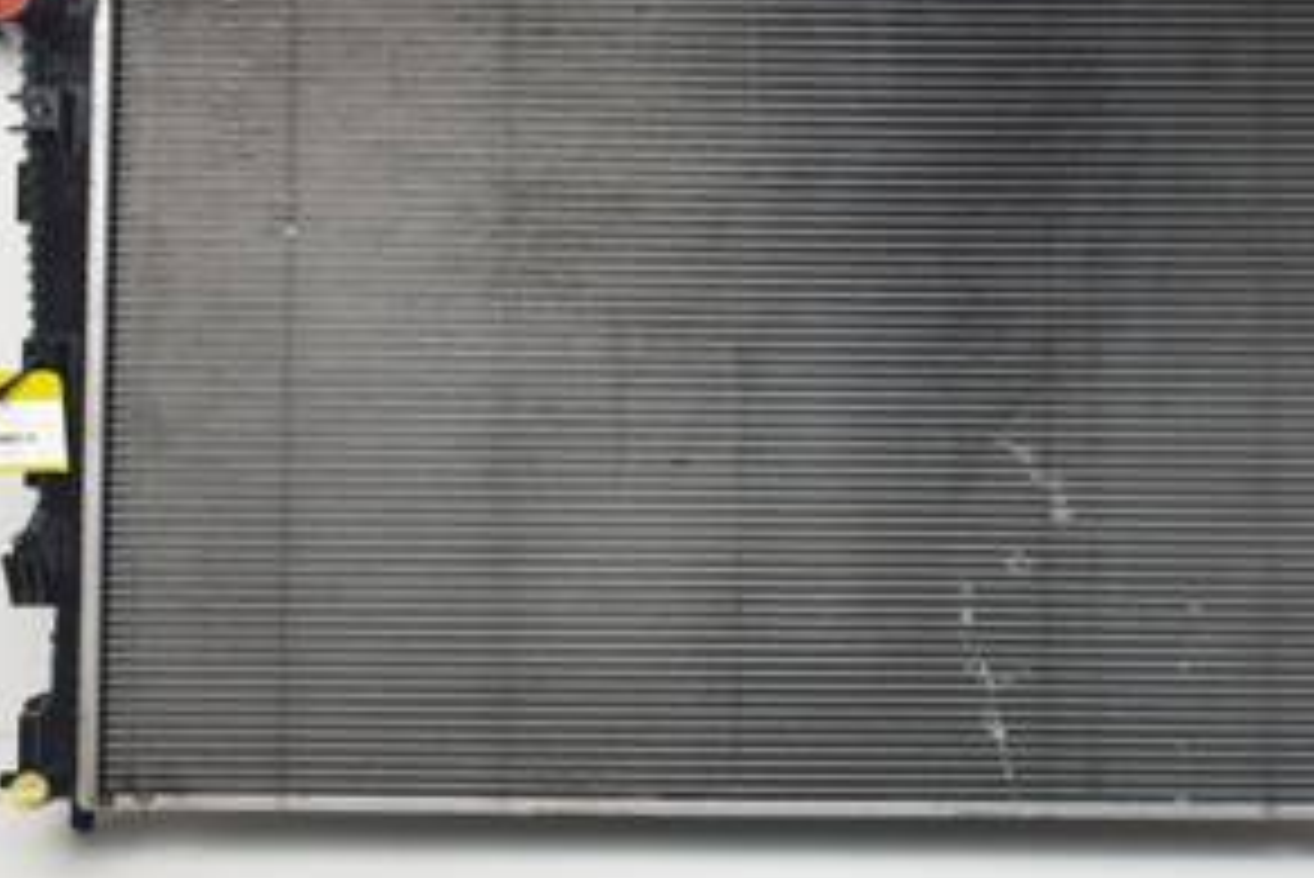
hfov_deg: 51.6
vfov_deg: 35.9
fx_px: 1351
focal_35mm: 37
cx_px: 778
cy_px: 387
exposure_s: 1/100
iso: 50
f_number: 2.4
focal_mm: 4.3
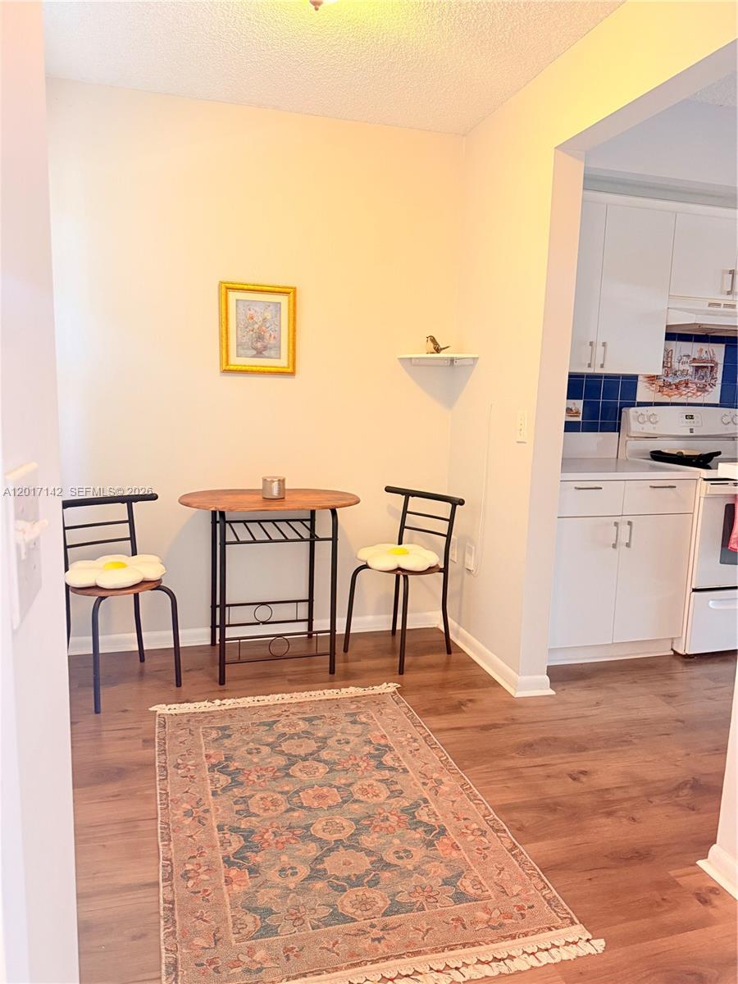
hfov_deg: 56.8
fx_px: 682
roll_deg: -0.4
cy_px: 492
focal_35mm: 24
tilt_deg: -8.5
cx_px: 369
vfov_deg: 71.6
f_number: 1.78
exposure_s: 1/60
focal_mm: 6.76
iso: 320
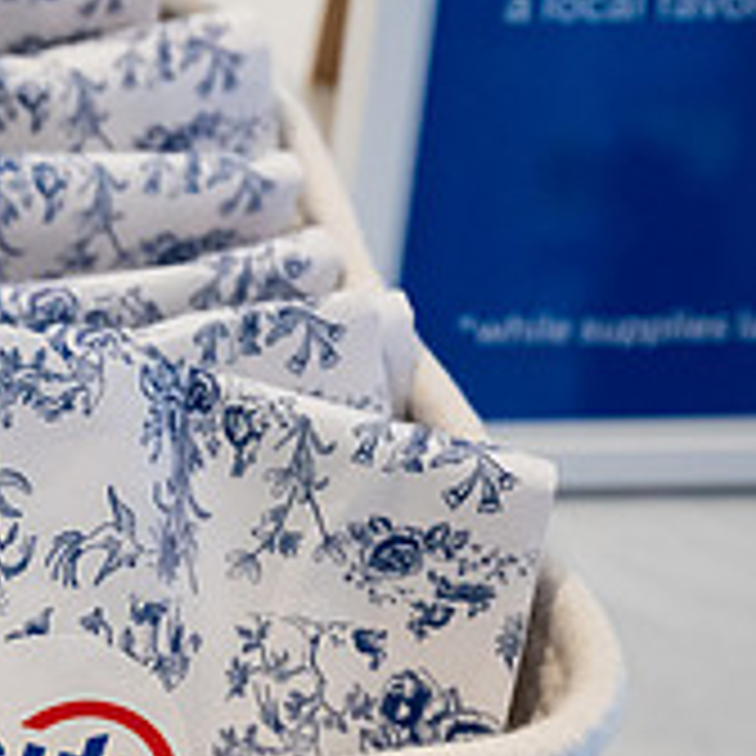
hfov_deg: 15.4
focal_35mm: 103
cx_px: -439
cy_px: 527
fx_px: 2545
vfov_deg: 16.8
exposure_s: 1/200
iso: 3200
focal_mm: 31.5
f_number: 5
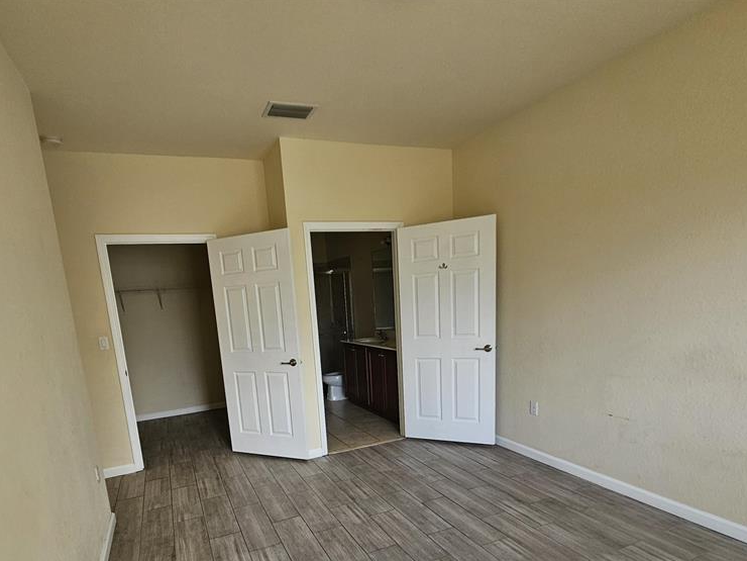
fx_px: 388
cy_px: 384
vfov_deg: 69.1
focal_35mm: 18
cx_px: 338
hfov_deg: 87.5
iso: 80
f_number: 2.2
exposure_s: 1/120
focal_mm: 2.2
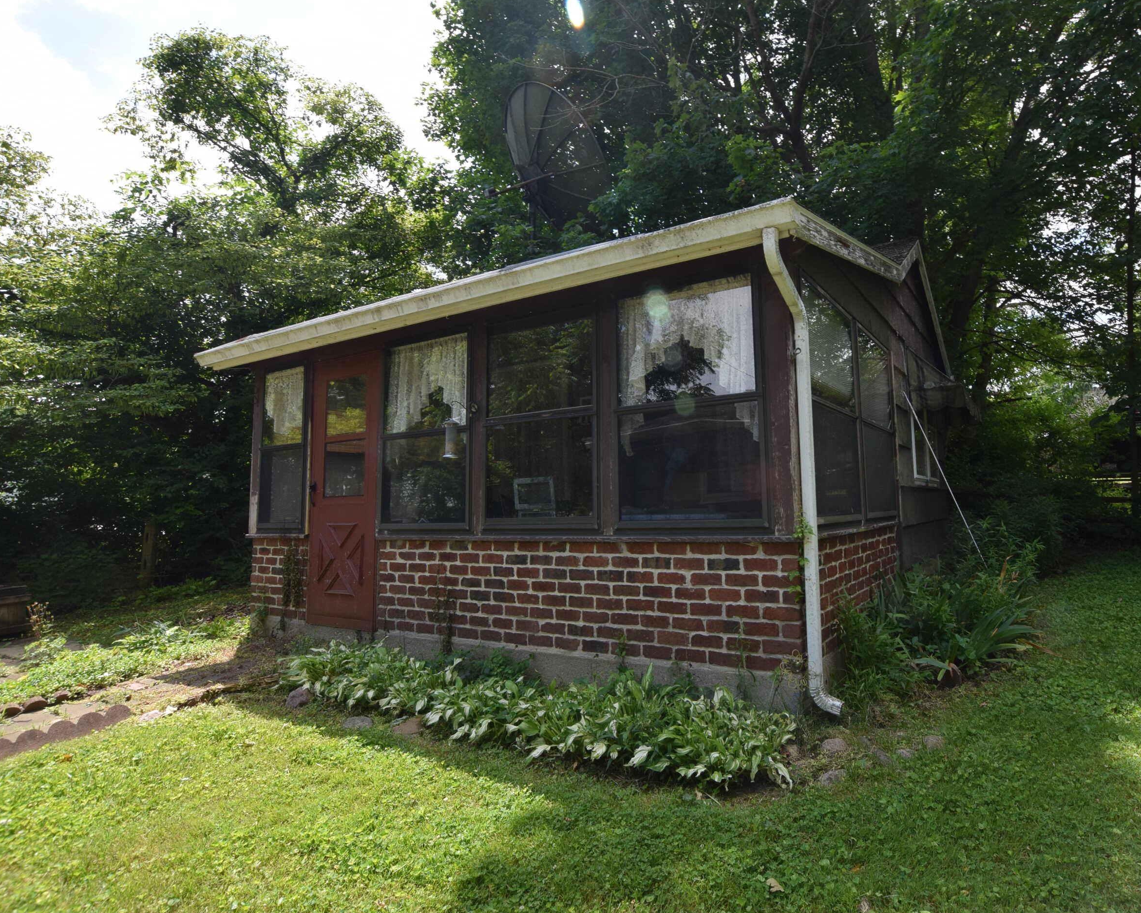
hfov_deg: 85.1
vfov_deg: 73.8
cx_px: 692
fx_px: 608
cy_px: 436
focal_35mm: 18
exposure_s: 1/250
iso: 280
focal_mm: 10
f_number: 8
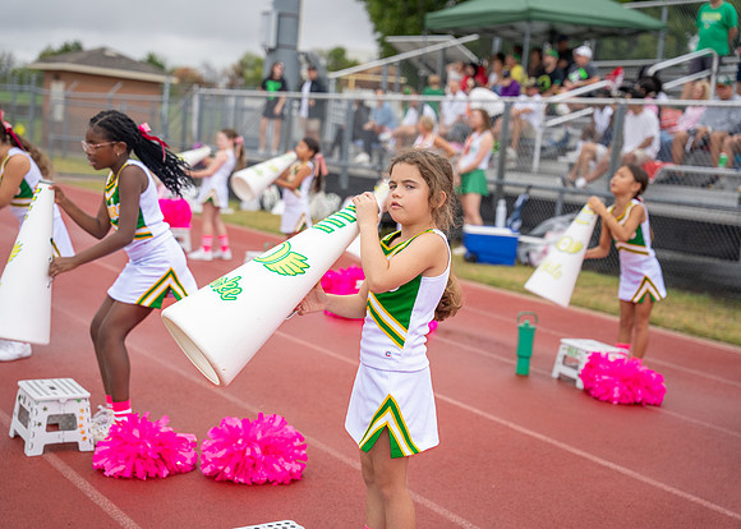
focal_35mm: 58
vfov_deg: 24.6
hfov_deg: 34.0
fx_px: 1213
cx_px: 344
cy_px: 264
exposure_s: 1/1250
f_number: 2.8
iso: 320
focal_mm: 55
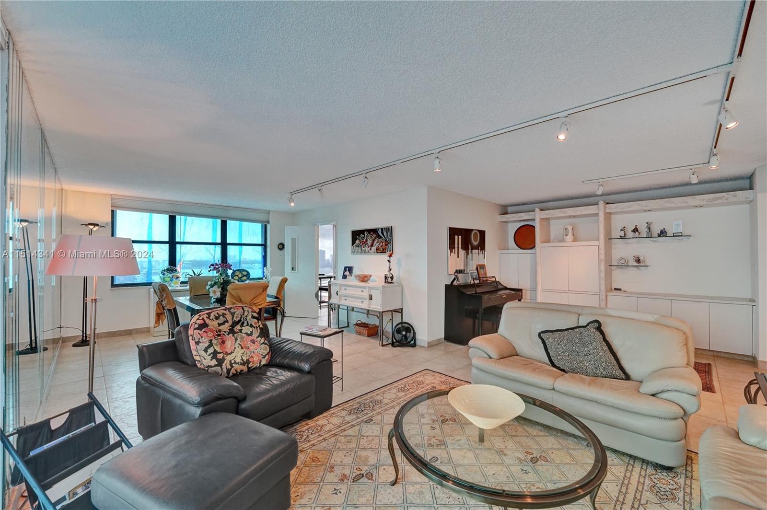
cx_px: 384
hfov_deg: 104.3
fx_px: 298
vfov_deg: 81.1
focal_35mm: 14
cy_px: 255
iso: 1250
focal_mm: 14
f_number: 5.6
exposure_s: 1/500
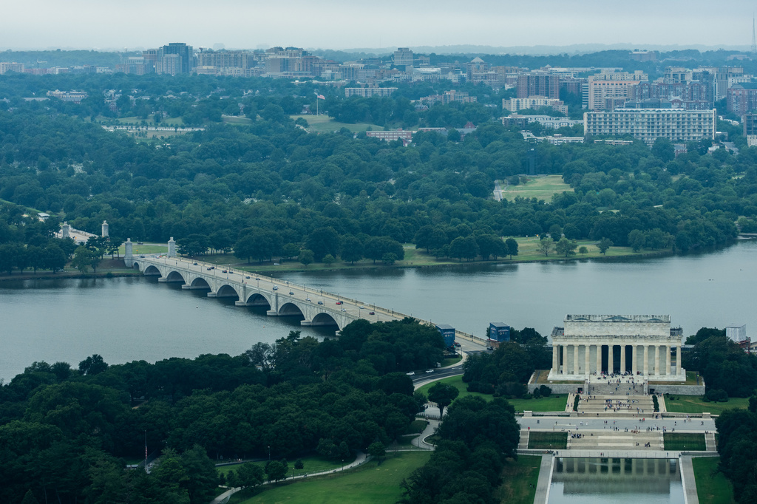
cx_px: 378
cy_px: 252
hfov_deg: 15.4
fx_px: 2796
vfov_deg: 10.3
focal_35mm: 133
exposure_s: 1/500
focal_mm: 133
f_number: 5
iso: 160
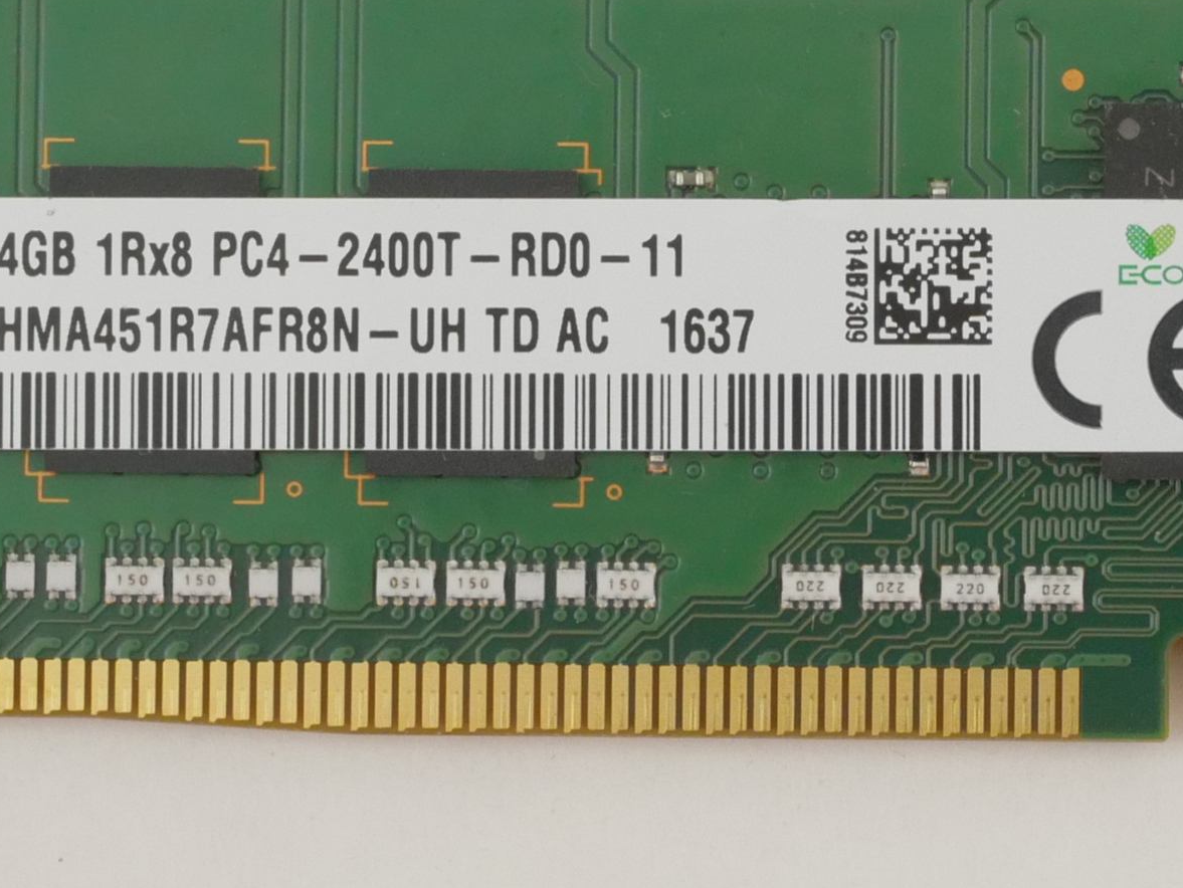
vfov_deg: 6.4
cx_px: 1023
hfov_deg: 8.4
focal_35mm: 234
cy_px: 356
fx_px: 8001
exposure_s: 1/160
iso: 800
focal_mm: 30
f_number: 7.1
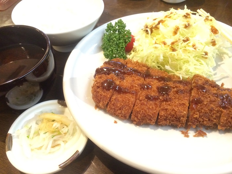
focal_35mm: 30
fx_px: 201
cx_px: 116
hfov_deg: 60.0
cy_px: 87
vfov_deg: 46.8
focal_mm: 4.12
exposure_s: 1/15
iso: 320
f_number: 2.2
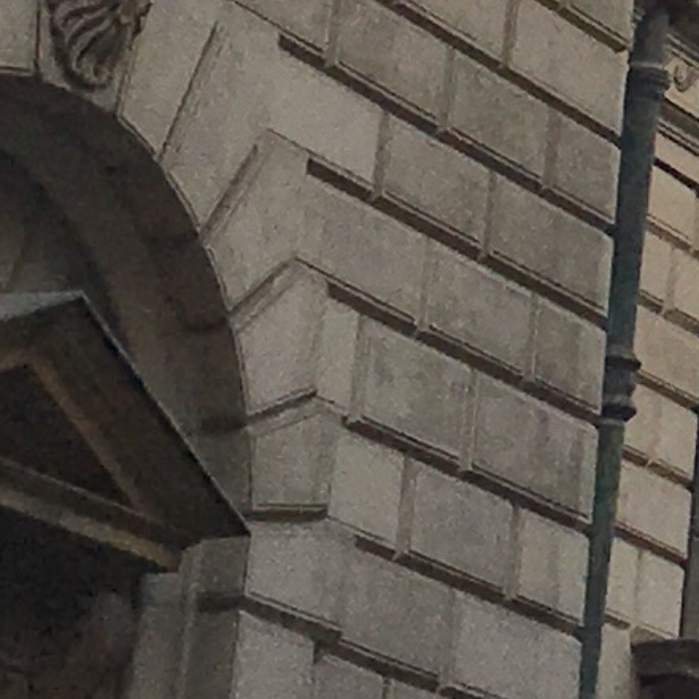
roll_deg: +0.0
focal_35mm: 235
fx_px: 5369
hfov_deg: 6.6
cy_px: -326
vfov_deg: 7.3
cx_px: 2261
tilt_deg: +24.1
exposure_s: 1/238
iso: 25
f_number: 2.2
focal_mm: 4.15
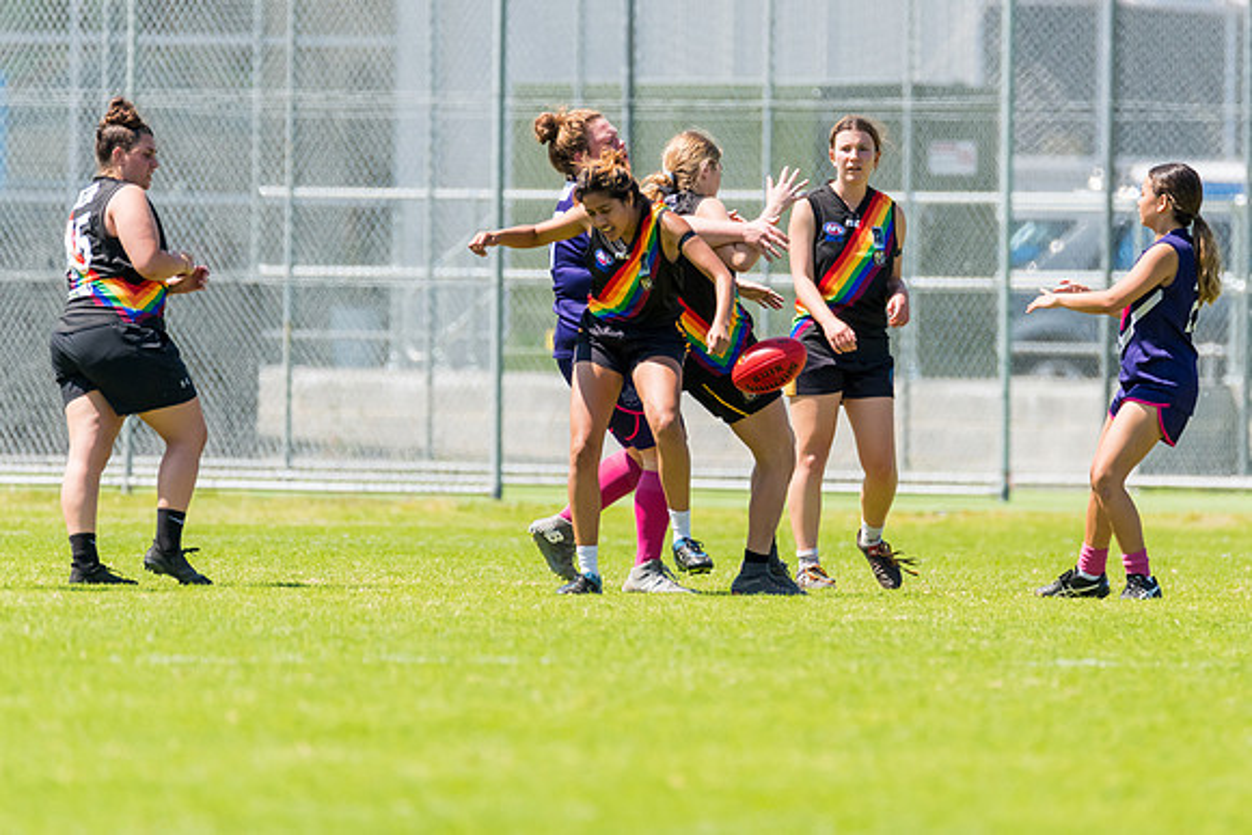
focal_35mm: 795
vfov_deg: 1.7
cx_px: 779
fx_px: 27647
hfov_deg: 2.6
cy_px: 357
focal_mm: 550
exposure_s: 1/2500
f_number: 6.3
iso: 800
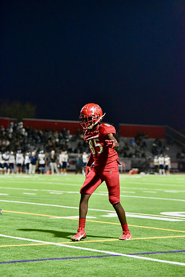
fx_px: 848
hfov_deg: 12.5
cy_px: 138
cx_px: 92
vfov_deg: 18.6
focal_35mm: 110
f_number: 2.8
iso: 12800
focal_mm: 110
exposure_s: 1/1000
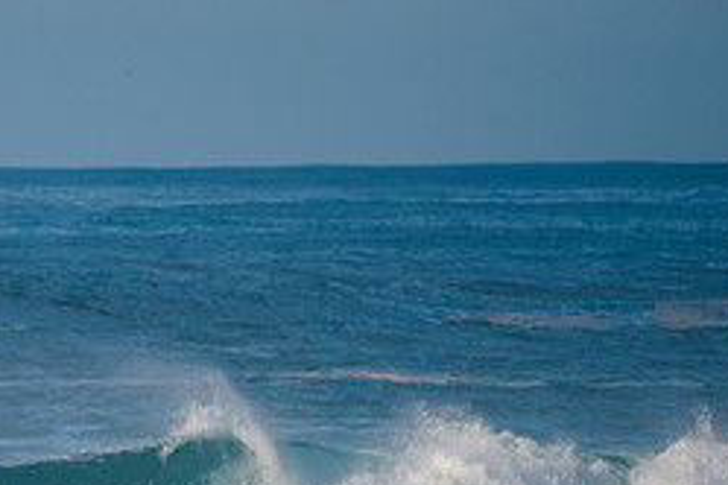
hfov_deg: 1.8
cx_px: 26
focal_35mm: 1163
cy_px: 507
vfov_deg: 1.2
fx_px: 23517
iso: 140
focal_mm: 500
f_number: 5.6
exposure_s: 1/1600
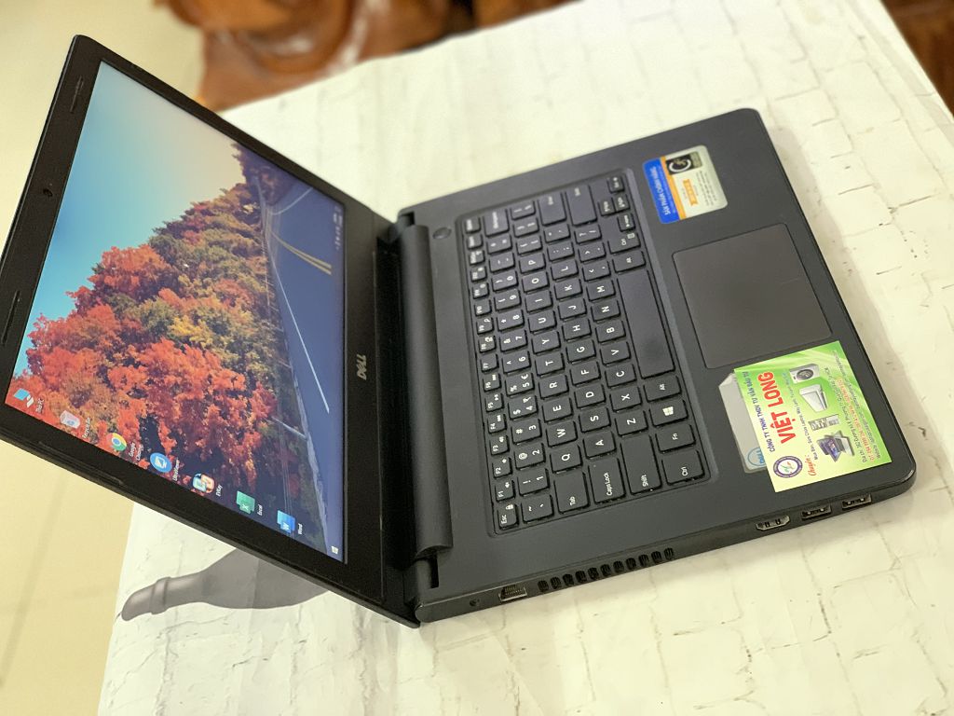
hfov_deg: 36.8
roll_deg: +22.1
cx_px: 477
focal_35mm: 52
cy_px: 358
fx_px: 1433
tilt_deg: -36.7
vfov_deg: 28.0
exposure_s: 1/25
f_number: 2.4
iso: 640
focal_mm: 6
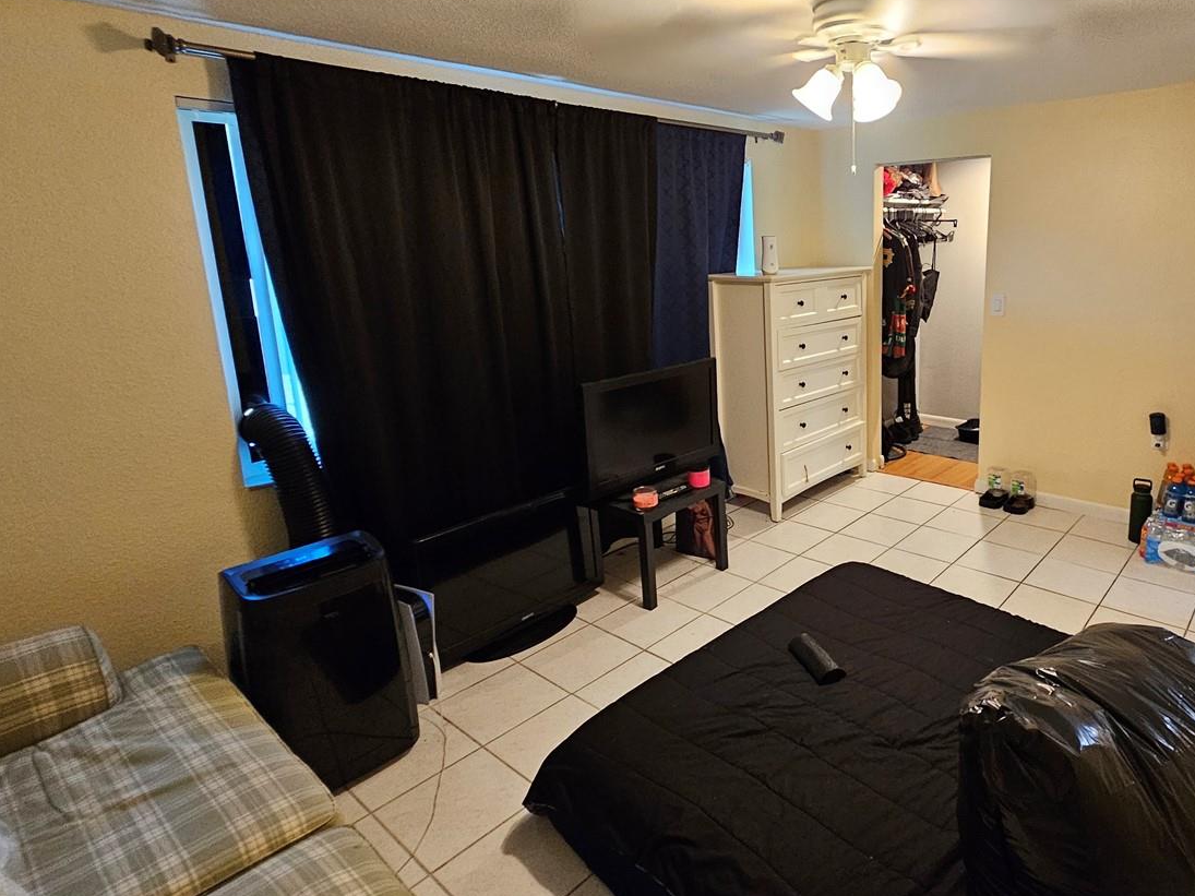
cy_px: 377
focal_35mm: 19
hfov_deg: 81.7
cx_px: 801
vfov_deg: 68.2
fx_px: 656
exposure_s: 1/30
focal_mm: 2.2
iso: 500
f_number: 2.2
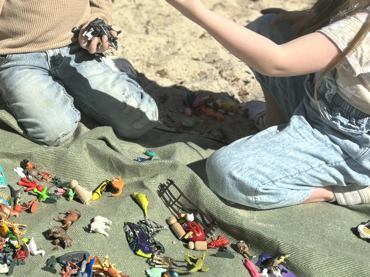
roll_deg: -3.9
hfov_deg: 26.1
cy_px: 62
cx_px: -30
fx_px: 738
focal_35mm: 69
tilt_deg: -22.7
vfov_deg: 21.1
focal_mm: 5.96
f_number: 1.6
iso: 50
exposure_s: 1/6711
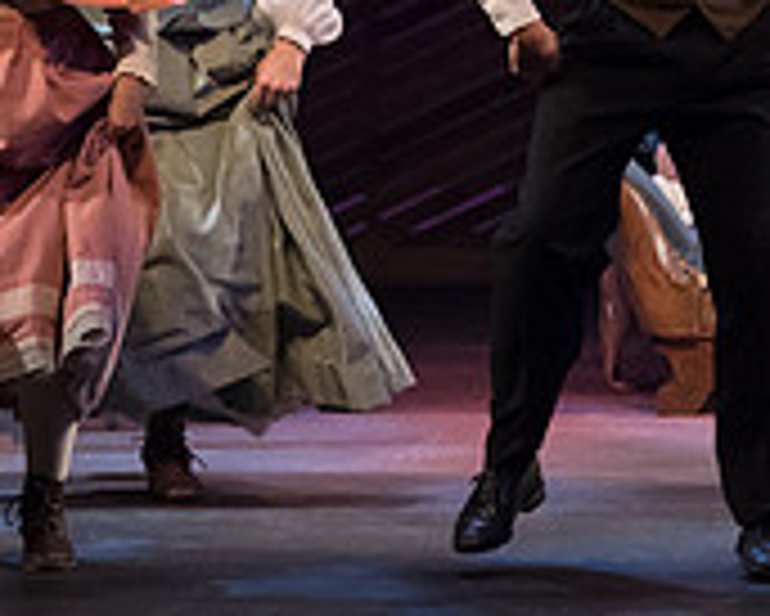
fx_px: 10147
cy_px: -34
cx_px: 684
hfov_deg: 4.3
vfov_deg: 3.5
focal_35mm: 445
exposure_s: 1/640
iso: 3200
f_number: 3.5
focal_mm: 140
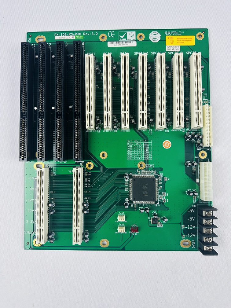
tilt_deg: -87.5
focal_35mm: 24
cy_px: 154
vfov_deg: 71.6
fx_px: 214
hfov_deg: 56.8
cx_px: 116
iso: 64
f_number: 1.78
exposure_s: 1/120
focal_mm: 6.86
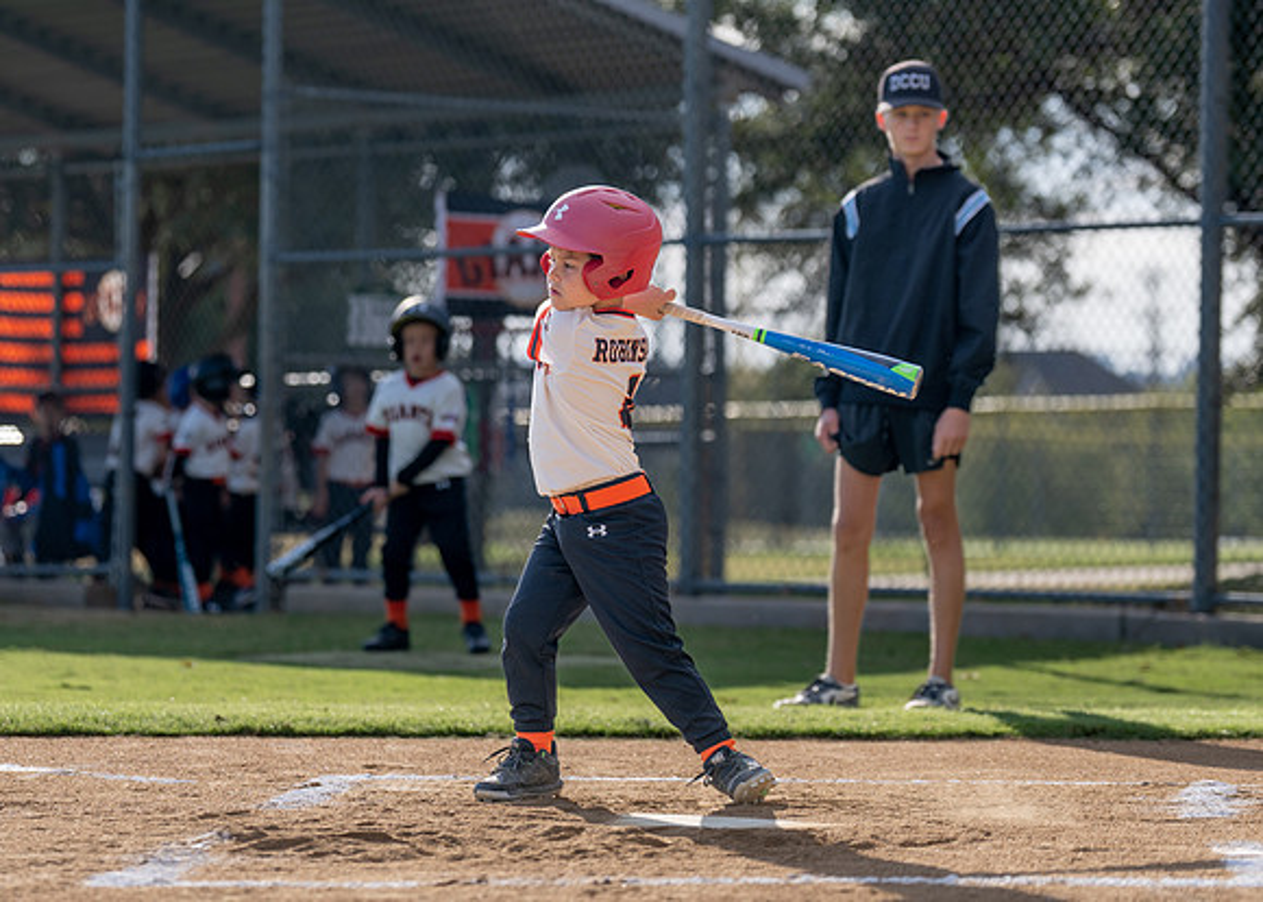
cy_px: 350
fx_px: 5692
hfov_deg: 12.7
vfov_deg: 9.1
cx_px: 622
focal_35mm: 159
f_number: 2.8
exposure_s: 1/1250
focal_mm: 112
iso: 100
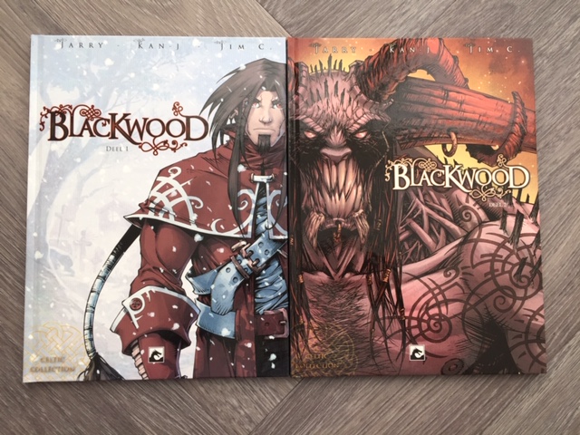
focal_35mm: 29
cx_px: 290
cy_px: 218
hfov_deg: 61.7
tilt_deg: -85.5
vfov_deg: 48.2
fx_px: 486
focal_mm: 4.15
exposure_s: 1/50
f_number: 2.2
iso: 40
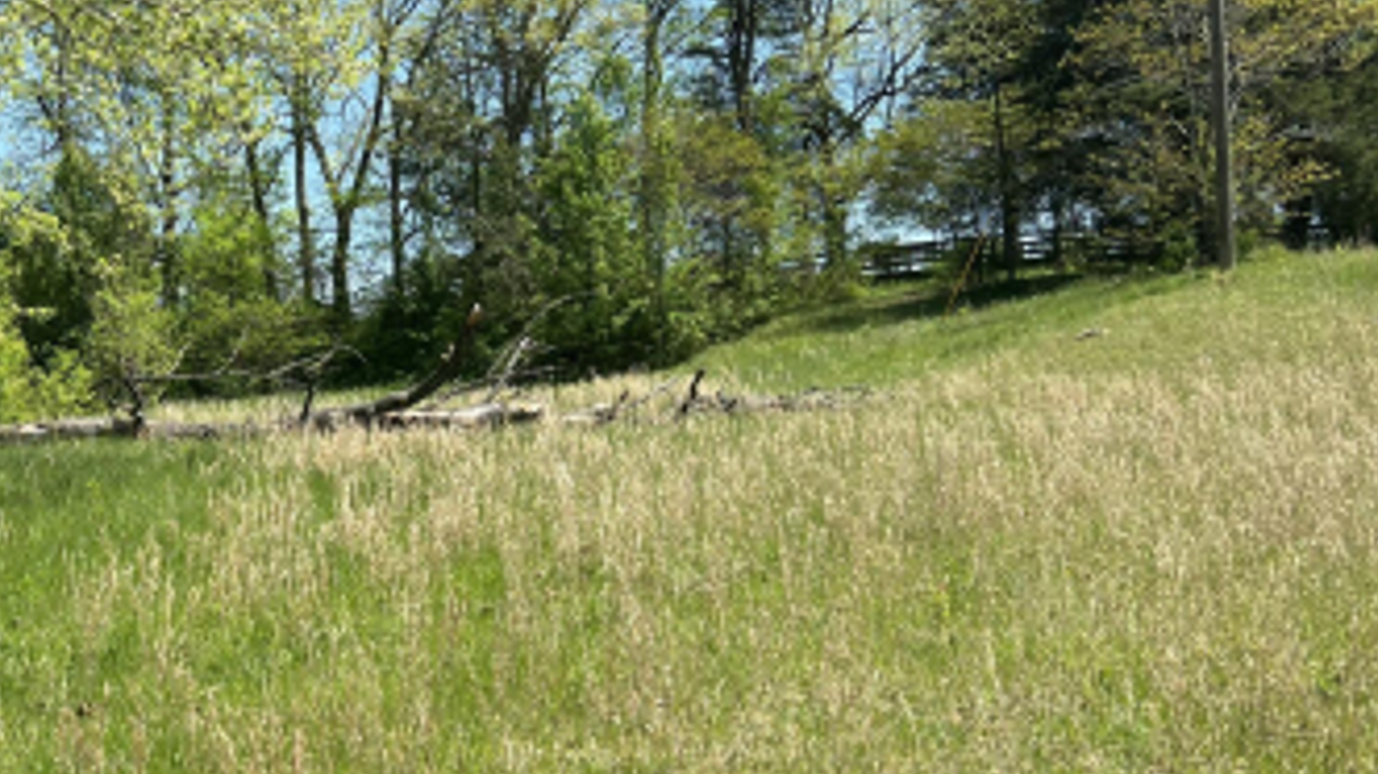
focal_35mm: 57
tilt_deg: -0.1
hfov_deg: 34.2
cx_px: 85
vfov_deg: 21.0
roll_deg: +2.1
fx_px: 2082
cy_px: 491
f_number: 1.5
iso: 50
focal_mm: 5.7
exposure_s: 1/2457
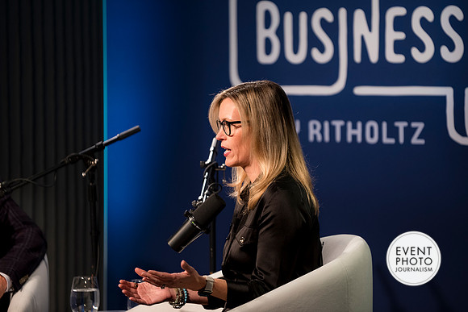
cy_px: 148
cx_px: 246
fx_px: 2758
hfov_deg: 9.7
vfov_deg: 6.5
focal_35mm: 212
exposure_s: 1/125
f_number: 2.8
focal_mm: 200
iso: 1250
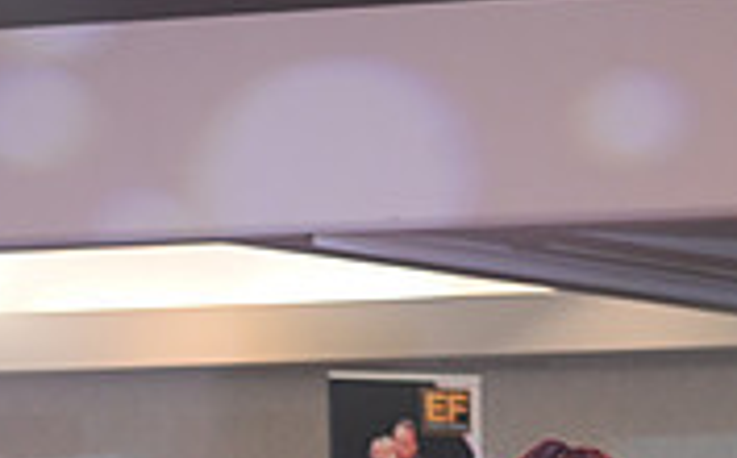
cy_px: 727
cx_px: 108
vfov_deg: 3.5
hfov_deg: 5.7
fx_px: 7380
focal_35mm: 368
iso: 1600
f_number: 4.5
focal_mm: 110
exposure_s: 1/160
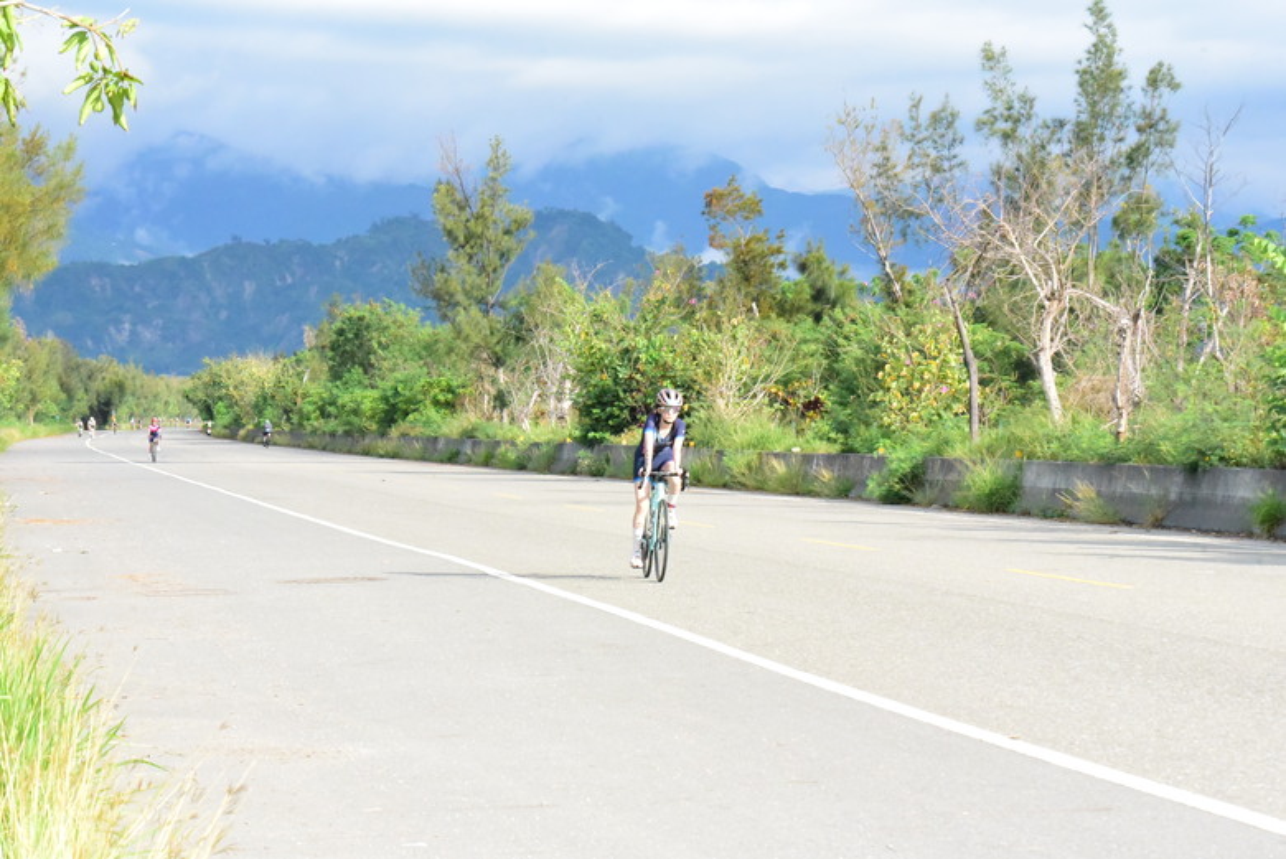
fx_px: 4289
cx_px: 643
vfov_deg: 11.4
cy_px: 430
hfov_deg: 17.1
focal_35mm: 120
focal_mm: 120
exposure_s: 1/4000
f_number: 16
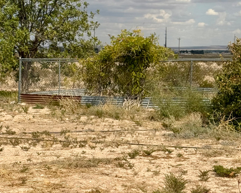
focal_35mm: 98
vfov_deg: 15.7
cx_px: 99
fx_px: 699
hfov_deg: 19.5
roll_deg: -0.4
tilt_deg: -5.5
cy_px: 116
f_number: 1.78
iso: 64
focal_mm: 6.76
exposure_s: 1/9901
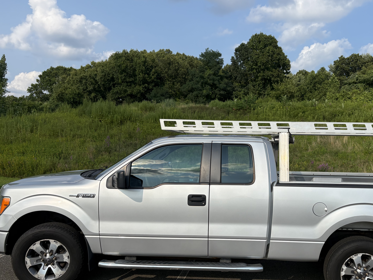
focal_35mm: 35
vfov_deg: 40.5
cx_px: 237
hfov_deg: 52.0
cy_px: 169
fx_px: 377
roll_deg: -1.8
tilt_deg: -3.1
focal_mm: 5.96
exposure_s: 1/4950
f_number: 1.6
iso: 50
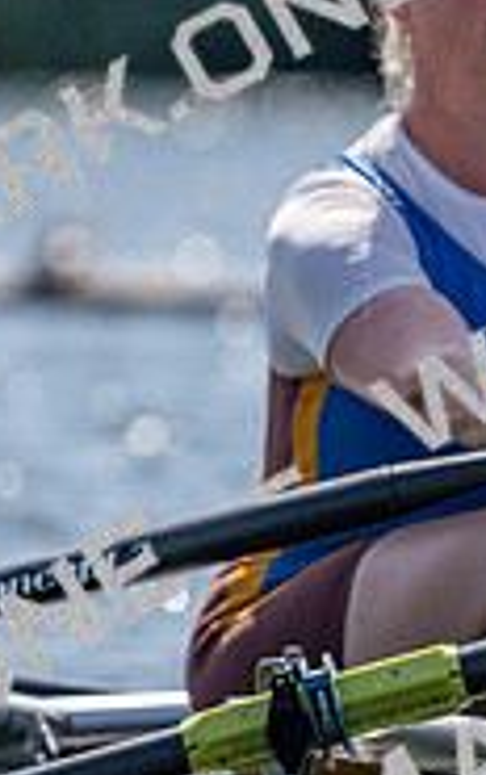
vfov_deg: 1.7
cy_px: 463
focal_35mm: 1212
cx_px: 888
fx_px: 25625
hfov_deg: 1.1
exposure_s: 1/2000
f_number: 6.3
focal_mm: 379
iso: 250
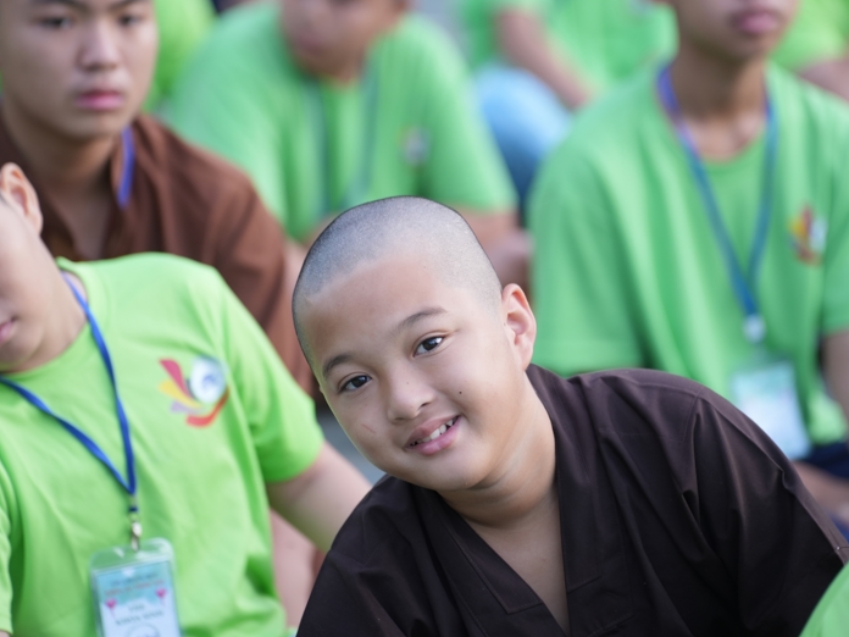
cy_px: 267
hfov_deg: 9.8
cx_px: 446
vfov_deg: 7.4
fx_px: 4954
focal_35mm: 202
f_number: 2.8
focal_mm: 150
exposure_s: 1/125
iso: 320
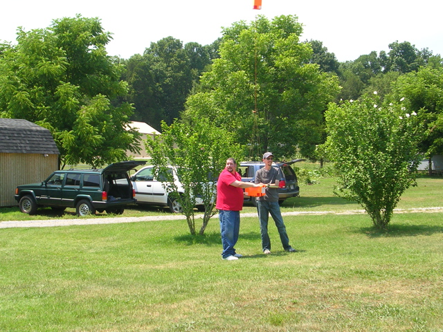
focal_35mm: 60
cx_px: 222
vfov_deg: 24.4
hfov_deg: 32.2
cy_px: 166
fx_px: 768
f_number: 3.4
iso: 50
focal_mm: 9.1
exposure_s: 1/320
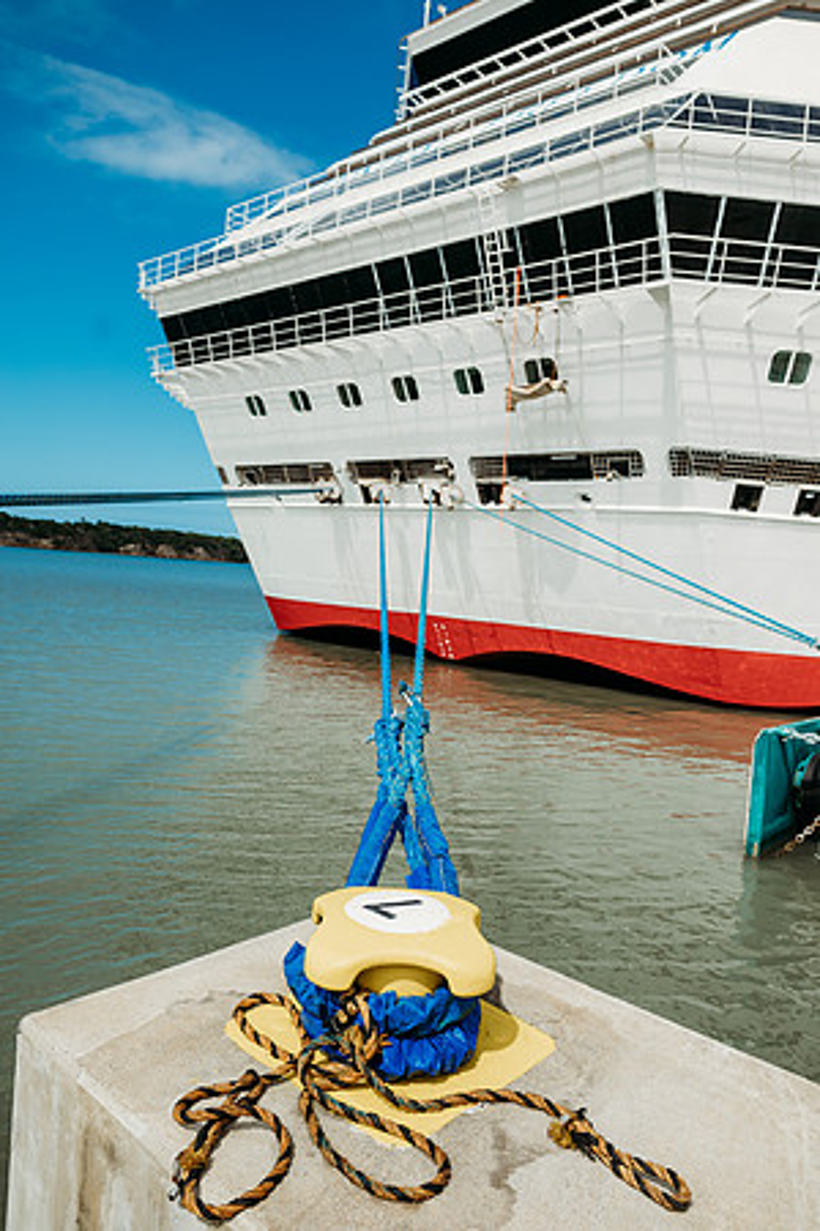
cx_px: 410
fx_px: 820
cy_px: 616
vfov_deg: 73.7
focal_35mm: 24
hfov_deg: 53.1
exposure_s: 1/2000
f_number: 4
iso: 100
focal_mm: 24
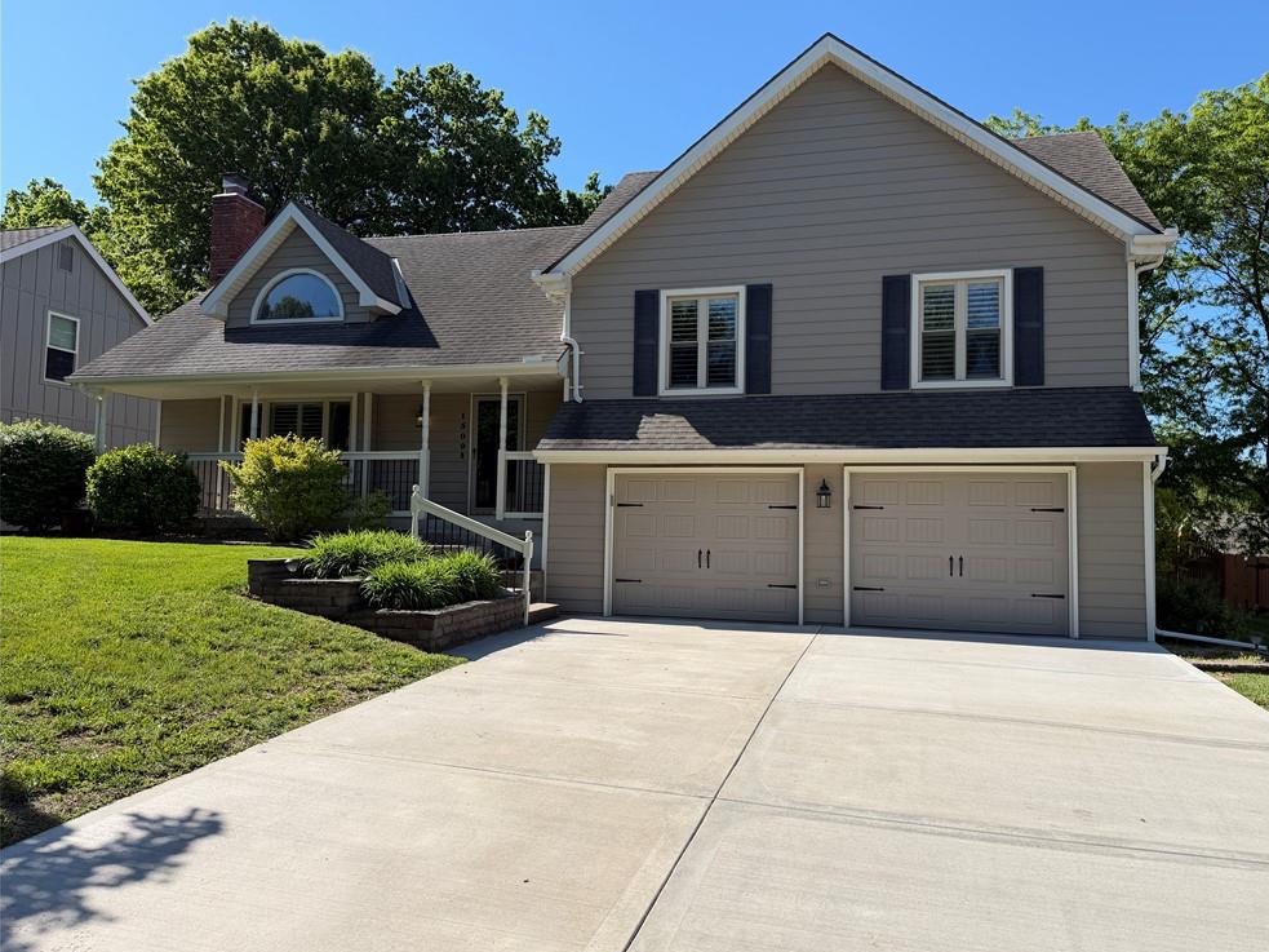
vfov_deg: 54.9
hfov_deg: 69.4
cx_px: 660
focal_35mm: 25
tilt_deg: +6.3
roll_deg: -0.6
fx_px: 916
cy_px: 475
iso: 80
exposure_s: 1/3953
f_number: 1.78
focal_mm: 6.76
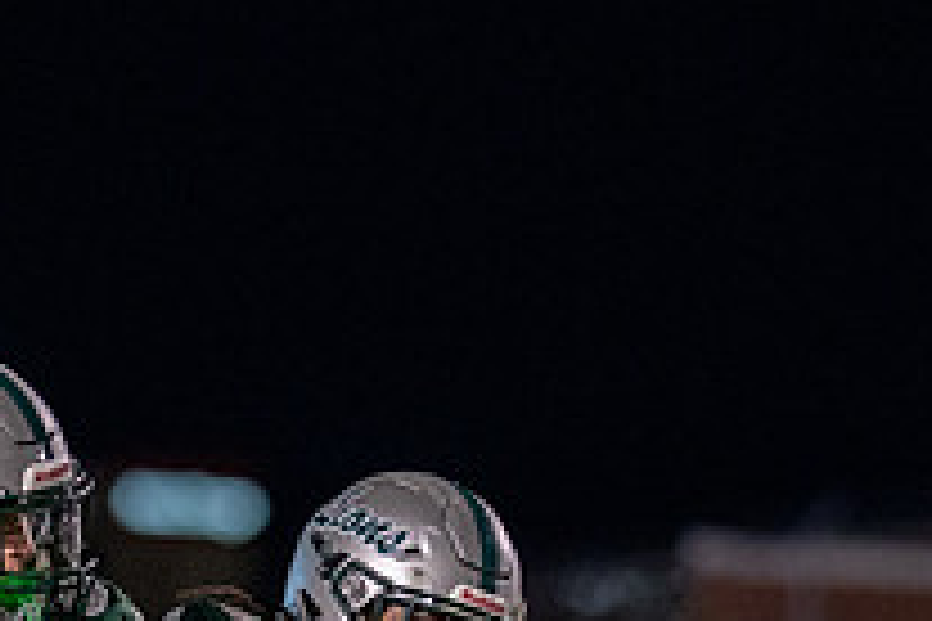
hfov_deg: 3.6
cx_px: 152
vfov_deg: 2.4
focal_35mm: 579
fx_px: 14988
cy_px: 955
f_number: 1.8
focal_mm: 135
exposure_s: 1/1000
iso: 1600
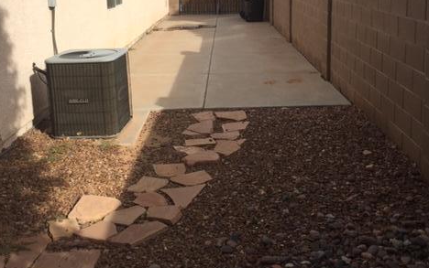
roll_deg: +1.3
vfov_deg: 30.1
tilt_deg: -10.3
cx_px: 215
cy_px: 70
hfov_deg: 47.2
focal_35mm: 42
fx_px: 491
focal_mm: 4.15
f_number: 2.2
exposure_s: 1/2326
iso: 32
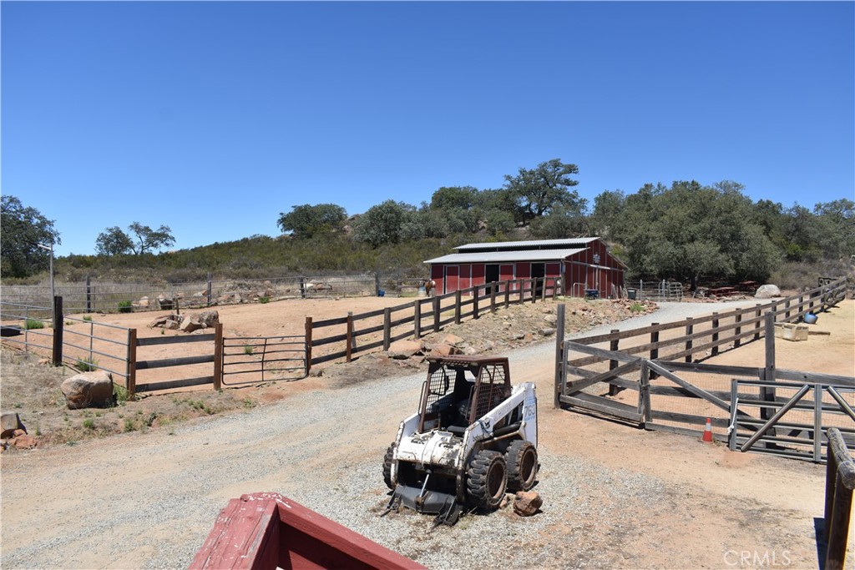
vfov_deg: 47.9
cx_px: 428
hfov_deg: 67.4
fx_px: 641
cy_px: 285
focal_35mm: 27
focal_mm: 18
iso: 100
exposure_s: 1/320
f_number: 9
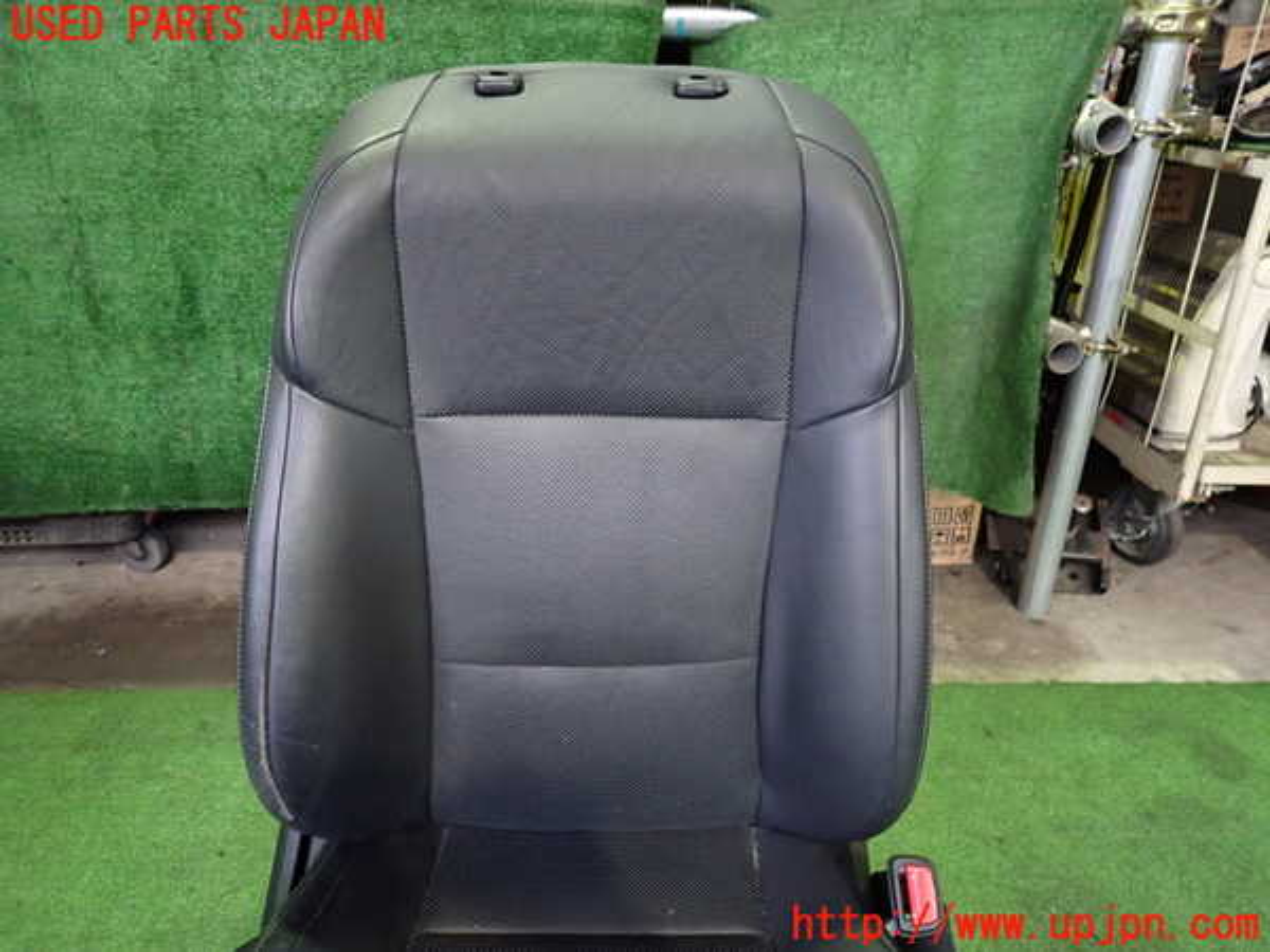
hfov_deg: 69.4
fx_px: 917
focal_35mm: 25
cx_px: 635
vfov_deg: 54.9
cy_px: 476
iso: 800
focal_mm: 4.5
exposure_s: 1/30
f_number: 2
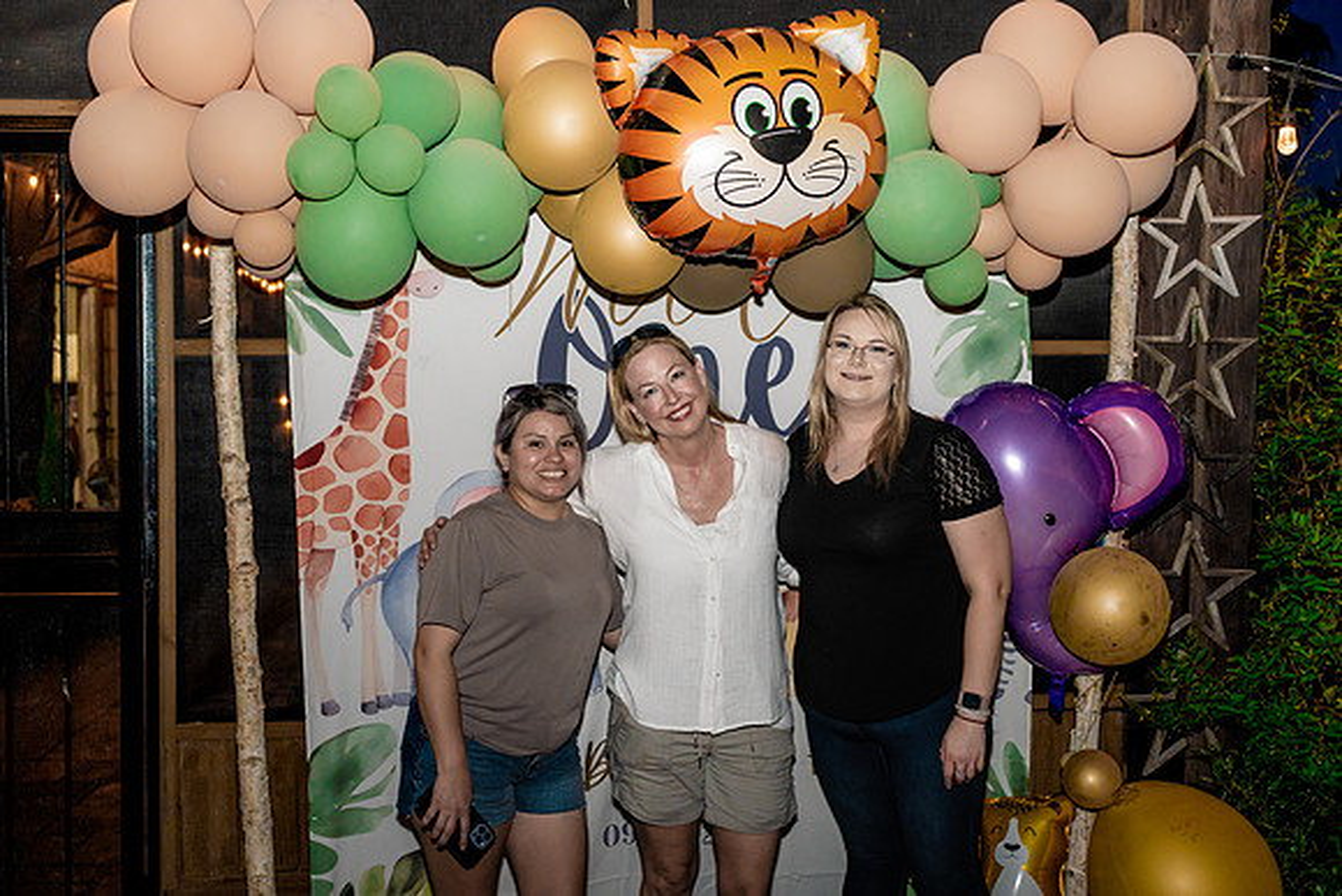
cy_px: 448
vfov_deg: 33.4
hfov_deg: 48.4
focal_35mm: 40
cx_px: 671
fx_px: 1491
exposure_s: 1/200
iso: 2000
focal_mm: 40
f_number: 3.2
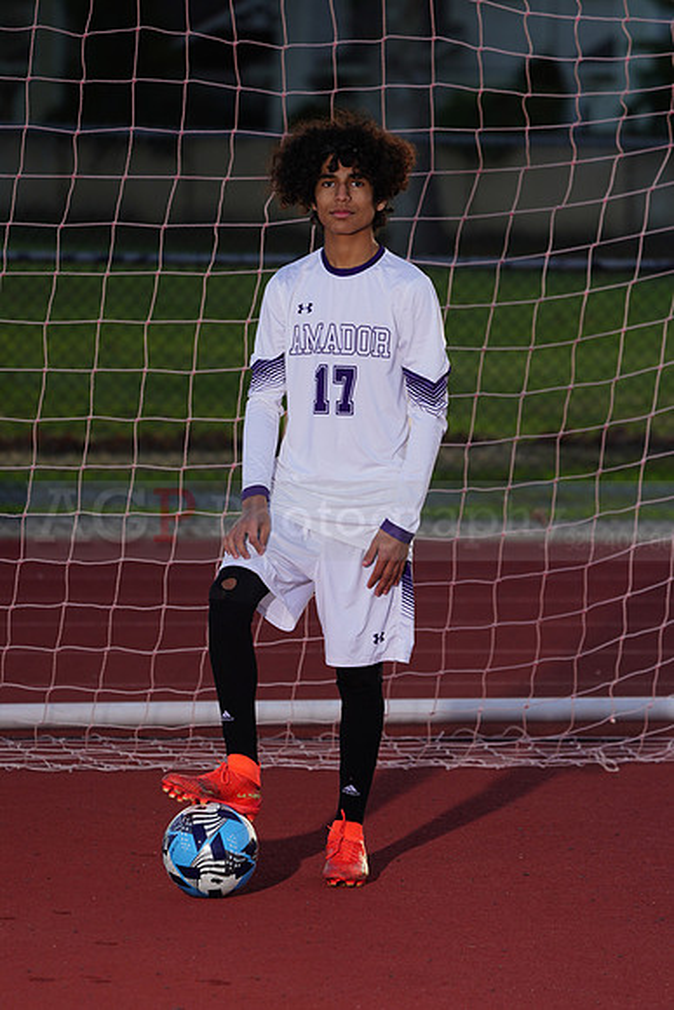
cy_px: 505
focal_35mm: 229
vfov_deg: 9.0
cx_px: 337
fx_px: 6427
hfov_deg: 6.0
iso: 200
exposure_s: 1/250
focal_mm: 229
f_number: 5.6
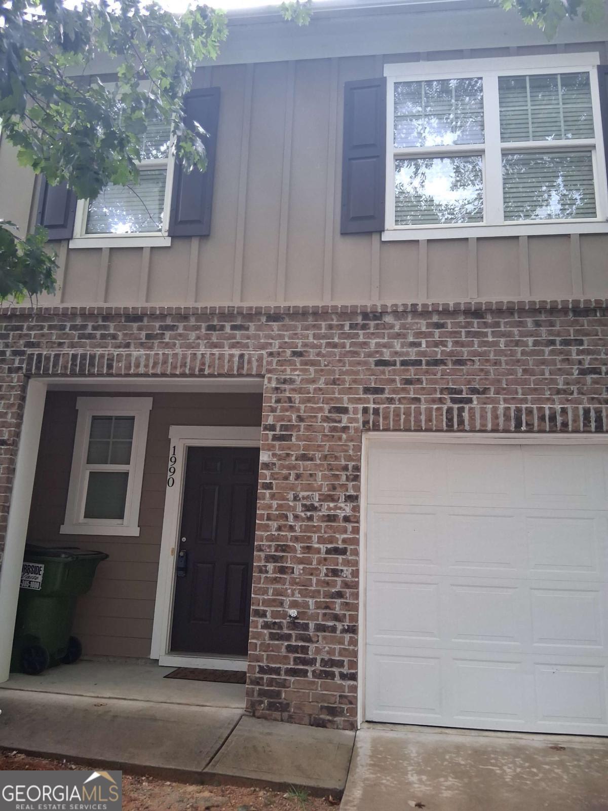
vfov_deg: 67.3
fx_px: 609
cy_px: 406
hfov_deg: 53.1
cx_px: 304
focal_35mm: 26
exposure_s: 1/100
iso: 320
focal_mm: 3.98
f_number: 1.8
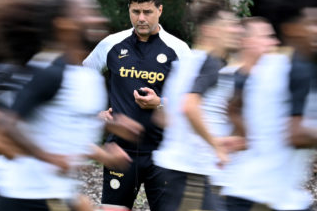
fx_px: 11370
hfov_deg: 1.6
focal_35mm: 1292
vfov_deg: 1.1
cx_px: -83
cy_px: 146
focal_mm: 400
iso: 125
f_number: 9
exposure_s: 1/80
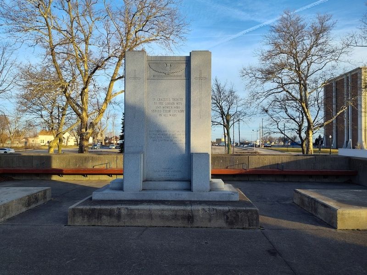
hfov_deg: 73.9
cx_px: 184
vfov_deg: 58.9
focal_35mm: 23
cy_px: 138
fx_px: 244
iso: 100
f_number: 1.8
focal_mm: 5.56
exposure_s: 1/528
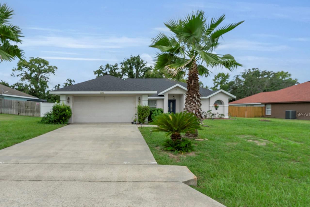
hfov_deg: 83.0
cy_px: 114
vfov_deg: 61.8
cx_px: 124
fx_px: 172
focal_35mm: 20
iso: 200
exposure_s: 1/500
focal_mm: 16
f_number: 8
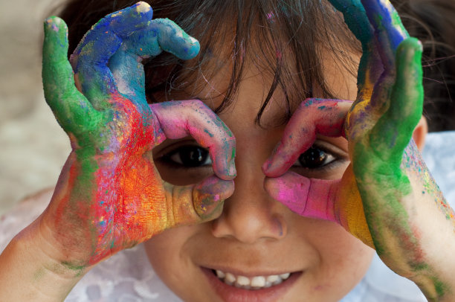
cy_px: 151
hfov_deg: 27.0
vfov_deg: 18.1
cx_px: 228
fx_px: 946
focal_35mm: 75
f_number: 5.6
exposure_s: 1/125
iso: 400
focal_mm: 50
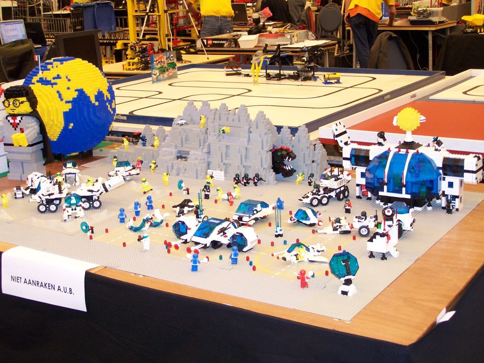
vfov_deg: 24.8
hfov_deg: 32.7
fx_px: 825
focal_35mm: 59
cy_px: 182
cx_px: 242
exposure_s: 1/8
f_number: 3.1
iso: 140
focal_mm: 9.8
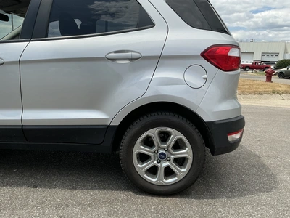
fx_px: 235
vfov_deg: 49.7
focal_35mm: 28
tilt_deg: -10.3
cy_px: 109
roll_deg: -1.4
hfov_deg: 63.4
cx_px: 145
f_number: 1.8
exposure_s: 1/1984
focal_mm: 3
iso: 25
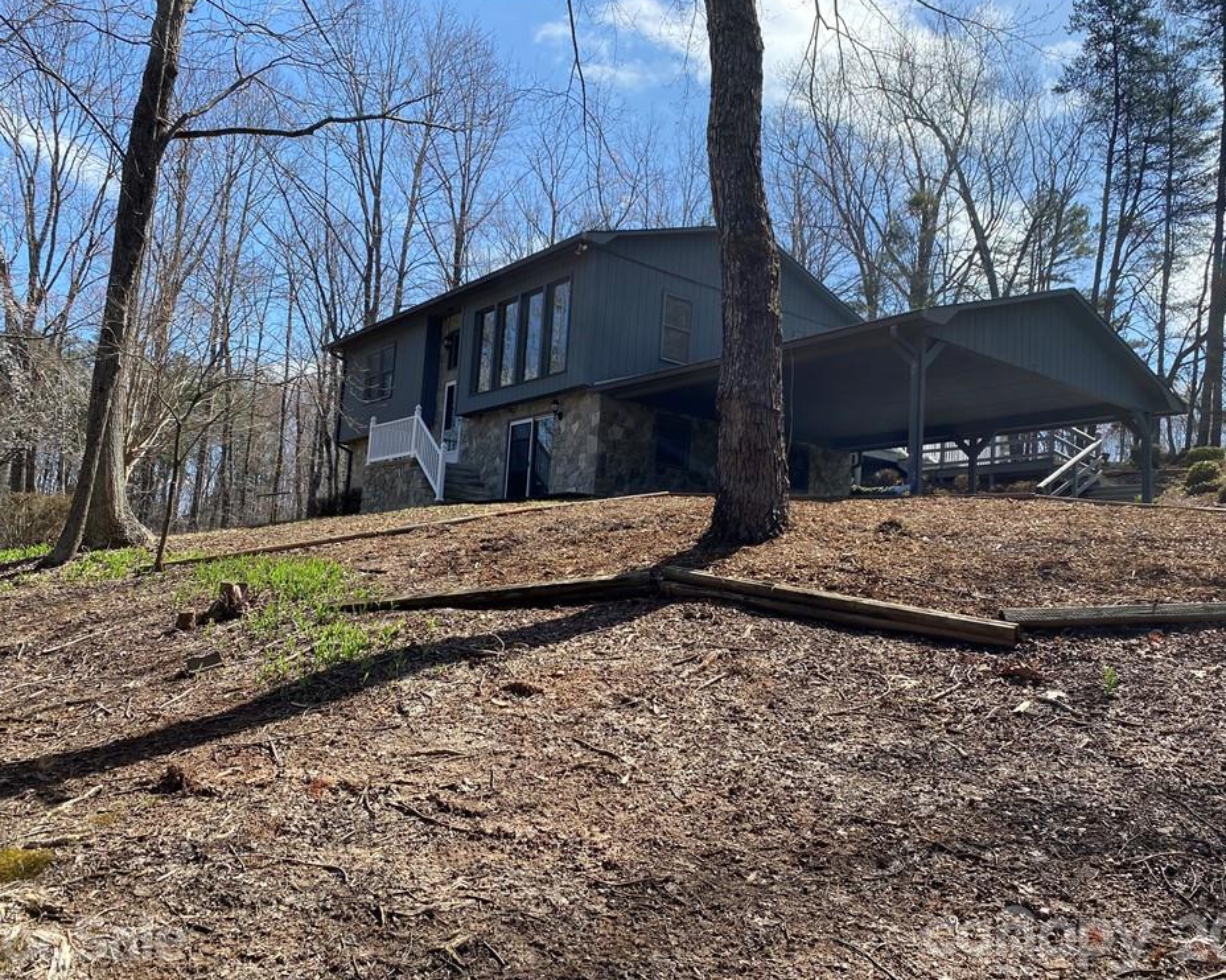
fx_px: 1016
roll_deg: -3.5
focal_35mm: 28
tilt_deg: +6.4
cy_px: 495
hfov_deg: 62.2
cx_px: 638
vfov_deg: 51.5
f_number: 1.8
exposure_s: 1/1464
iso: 32
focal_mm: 4.25
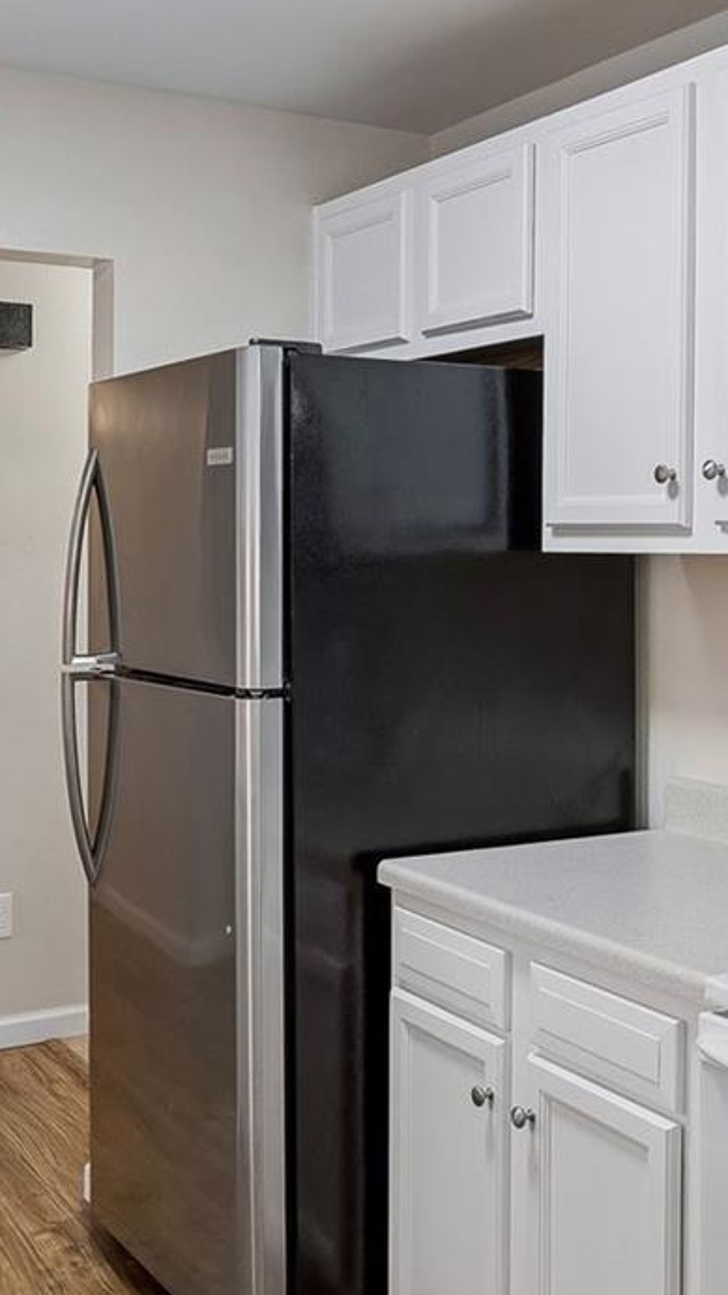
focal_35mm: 46
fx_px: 1579
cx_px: 399
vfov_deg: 44.6
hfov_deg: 25.9
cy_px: 619
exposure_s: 1/13
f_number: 9
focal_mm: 19
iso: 400
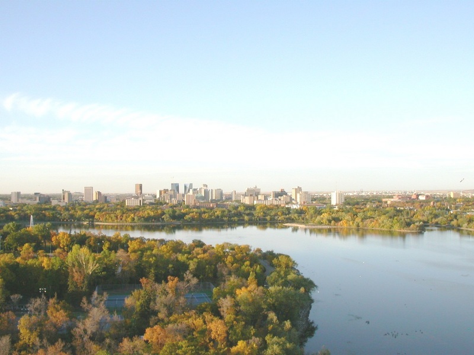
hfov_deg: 49.0
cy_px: 178
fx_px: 520
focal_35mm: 38
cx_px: 237
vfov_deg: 37.7
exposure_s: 1/219
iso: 100
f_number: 6.7
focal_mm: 7.85
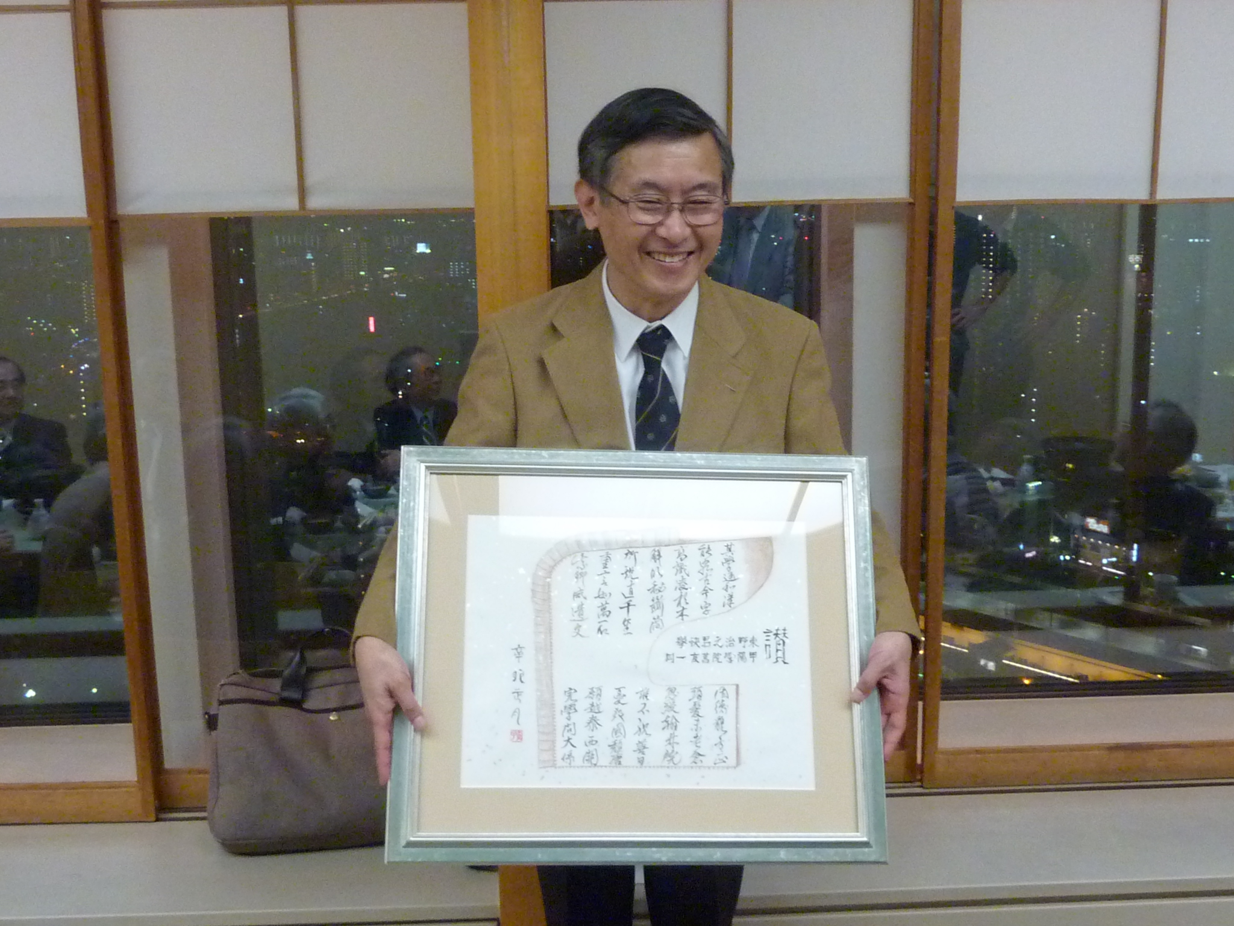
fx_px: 1390
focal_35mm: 39
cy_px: 463
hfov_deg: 47.9
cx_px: 617
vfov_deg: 36.8
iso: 400
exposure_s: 1/25
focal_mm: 4.1
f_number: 3.3
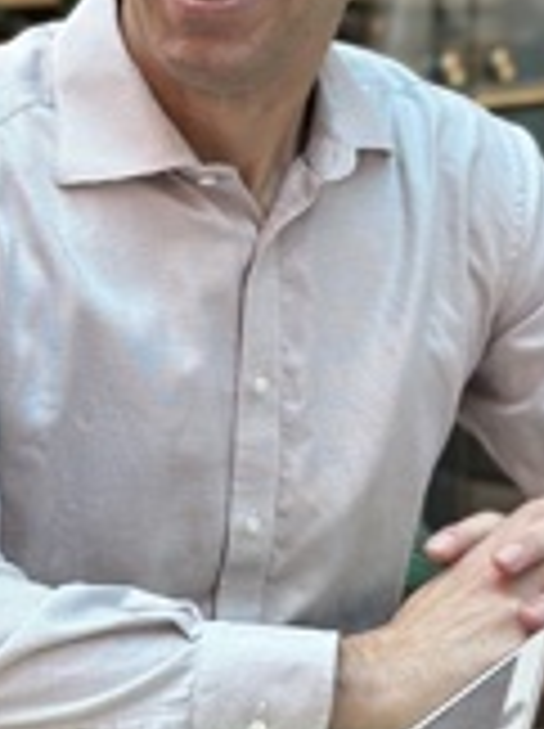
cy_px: 153
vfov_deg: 11.9
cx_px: 121
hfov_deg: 8.9
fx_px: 3488
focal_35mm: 166
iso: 160
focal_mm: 6.86
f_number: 1.78
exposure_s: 1/100
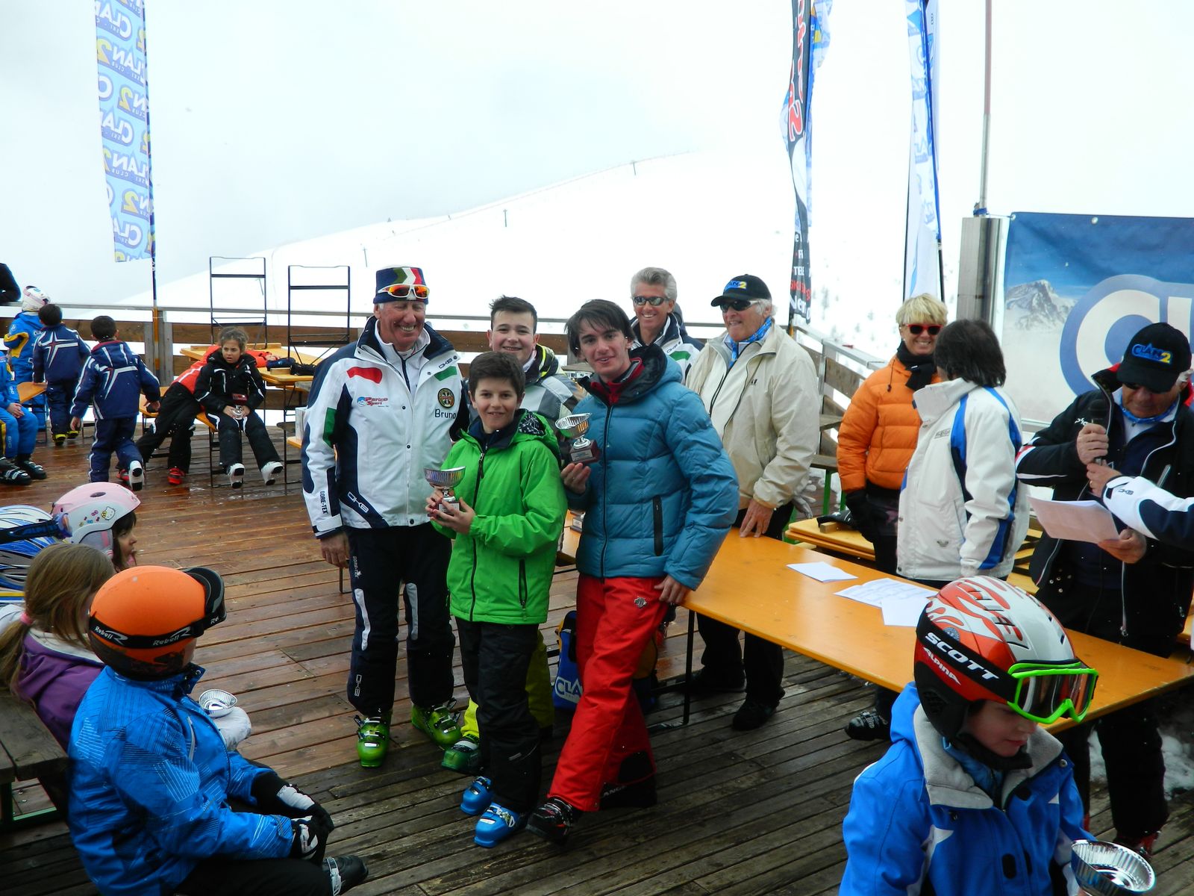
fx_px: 1207
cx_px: 597
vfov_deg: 40.7
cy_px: 448
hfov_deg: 52.6
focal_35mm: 35
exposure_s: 1/800
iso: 80
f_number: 3.3
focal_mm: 6.2
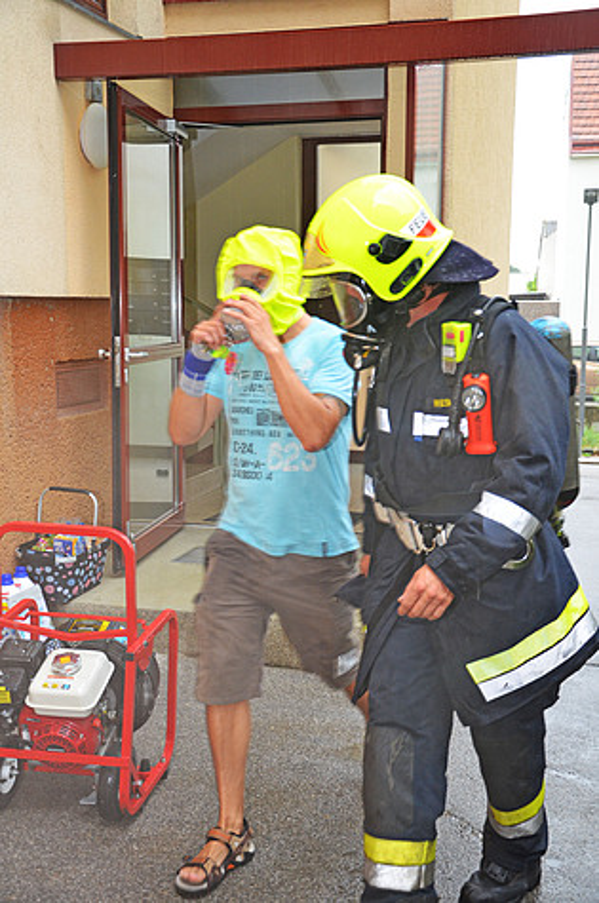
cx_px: 300
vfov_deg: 43.7
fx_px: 1127
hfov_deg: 29.8
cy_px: 452
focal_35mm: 45
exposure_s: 1/60
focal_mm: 30
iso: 900
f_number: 4.2
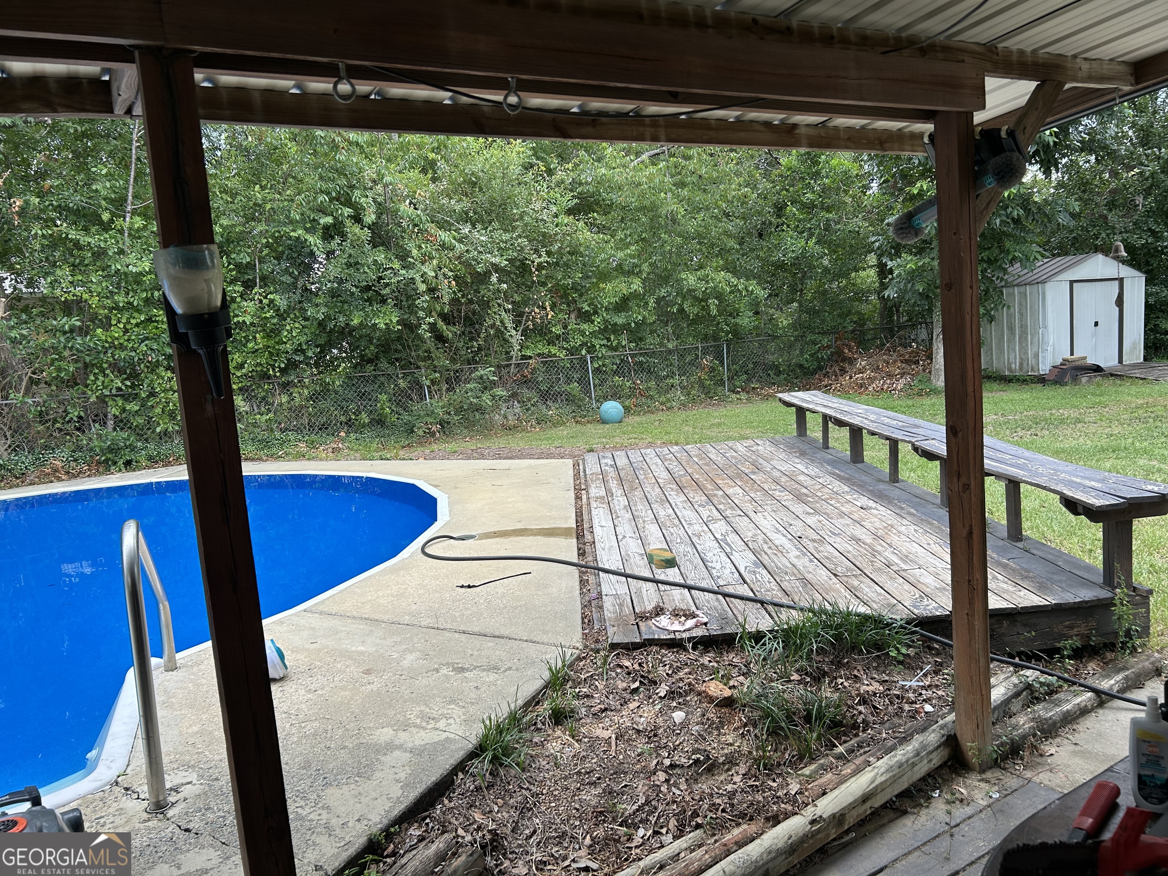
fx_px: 877
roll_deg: +5.3
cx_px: 584
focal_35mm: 26
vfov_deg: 53.1
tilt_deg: -7.7
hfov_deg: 67.3
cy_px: 438
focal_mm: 5.7
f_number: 1.5
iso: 50
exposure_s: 1/521
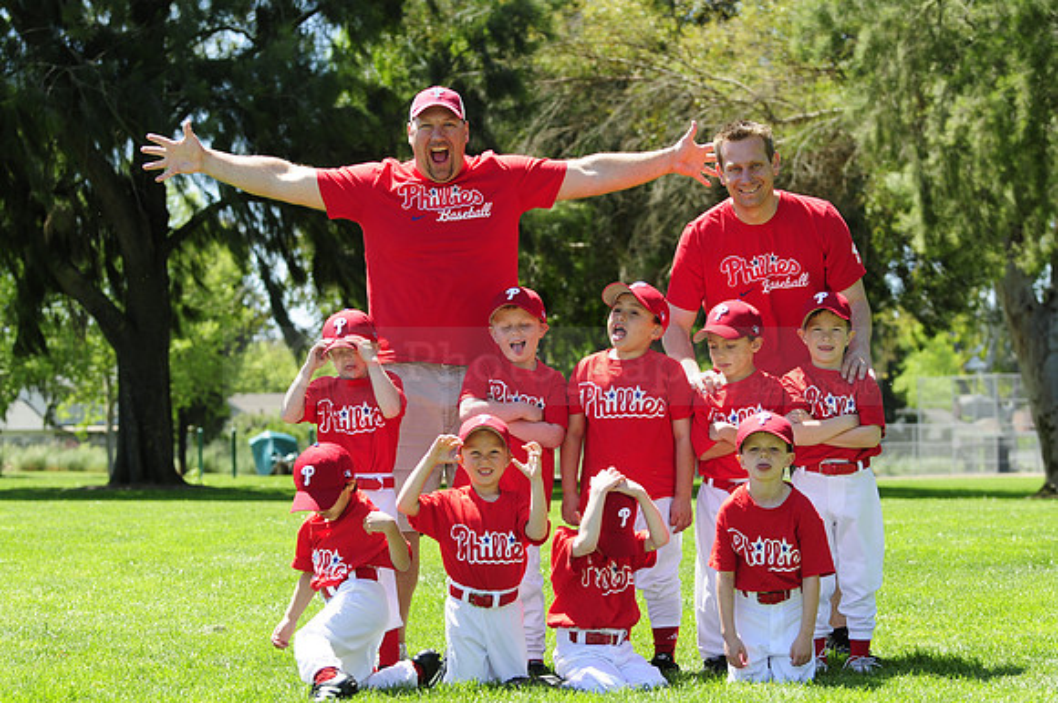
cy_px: 352
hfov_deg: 19.5
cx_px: 529
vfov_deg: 13.0
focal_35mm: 105
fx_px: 3082
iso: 200
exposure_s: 1/640
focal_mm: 70
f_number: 4.5
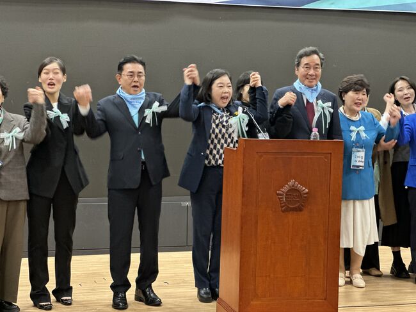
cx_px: 208
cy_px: 156
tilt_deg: -3.1
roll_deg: -1.0
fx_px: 925
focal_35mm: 77
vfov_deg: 19.1
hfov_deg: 25.3
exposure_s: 1/40
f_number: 2.8
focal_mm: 9
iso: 320
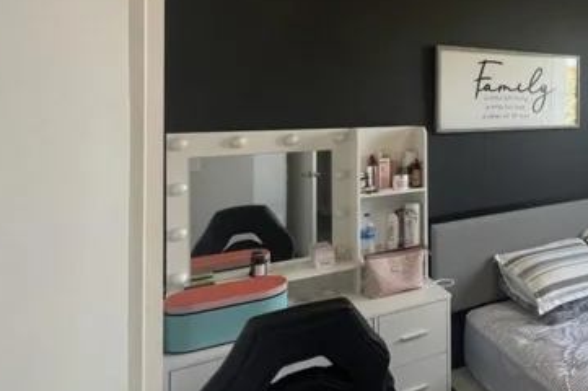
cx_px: 558
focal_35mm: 28
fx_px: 457
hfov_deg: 54.5
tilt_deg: -0.7
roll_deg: -0.4
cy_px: 106
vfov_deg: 45.0
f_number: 1.8
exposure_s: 1/120
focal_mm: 1.57
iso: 160
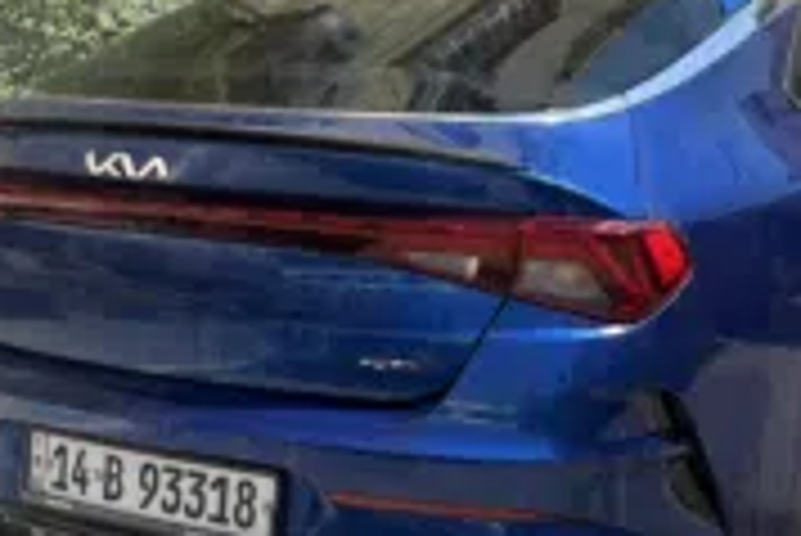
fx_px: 1247
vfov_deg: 23.6
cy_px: 473
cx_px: 616
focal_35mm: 56
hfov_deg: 34.7
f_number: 1.78
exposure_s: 1/3472
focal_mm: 6.86
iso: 80
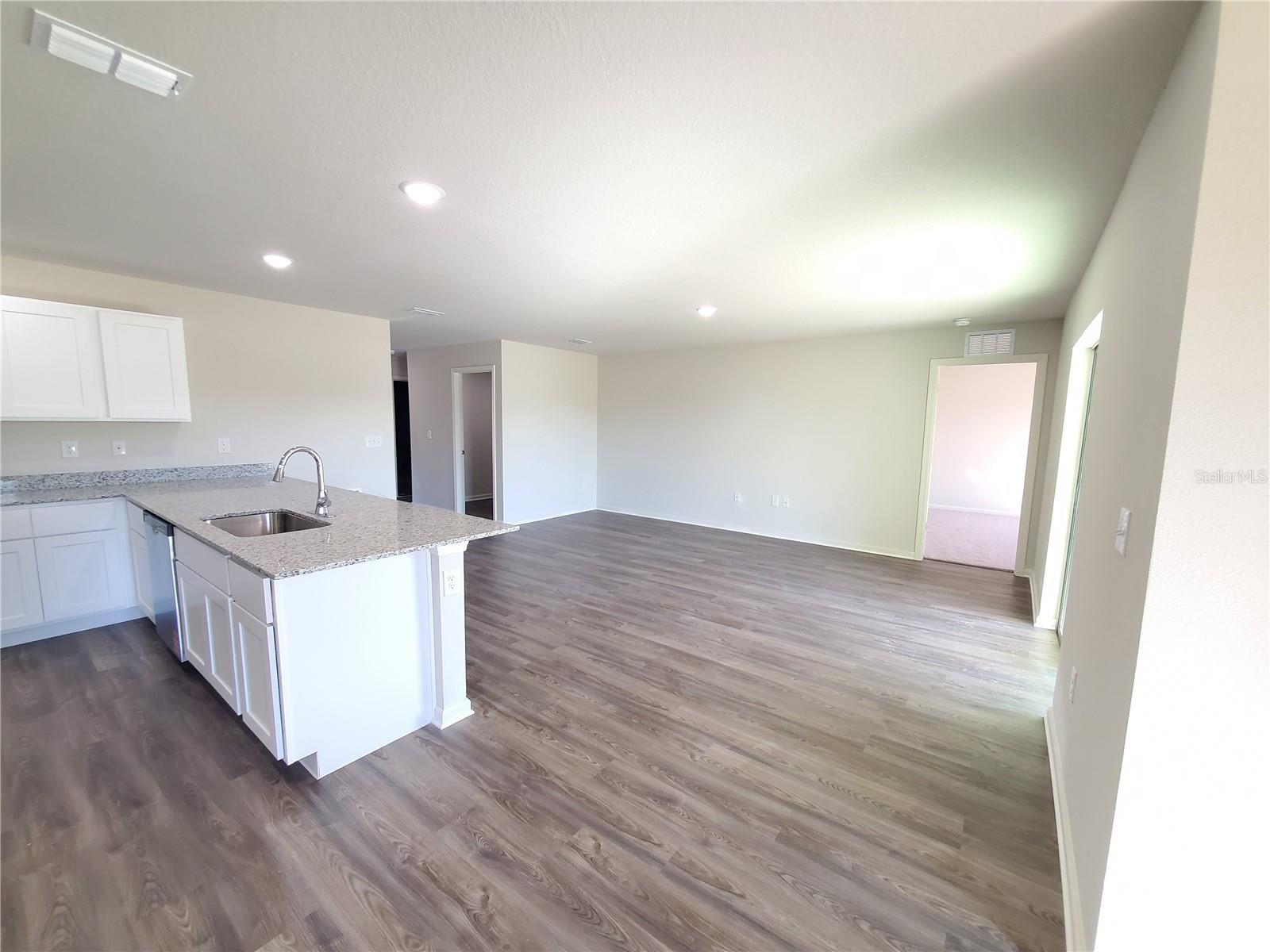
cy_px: 476
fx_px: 477
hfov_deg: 106.2
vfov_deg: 89.9
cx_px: 635
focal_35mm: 13
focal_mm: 1.8
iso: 250
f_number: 2.2
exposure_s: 1/60
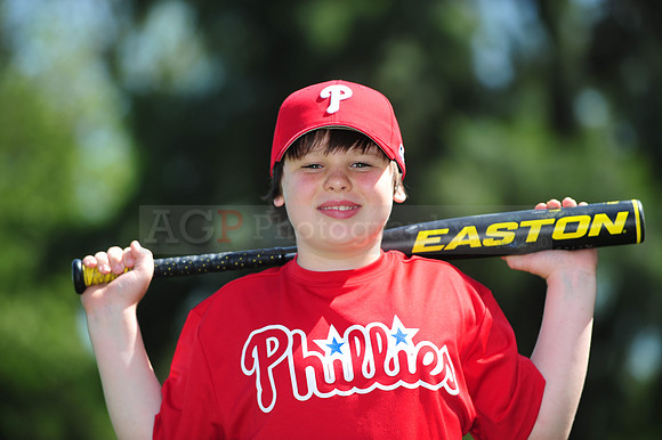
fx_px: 3676
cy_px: 220
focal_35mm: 200
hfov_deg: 10.3
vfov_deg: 6.9
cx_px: 331
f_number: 4.5
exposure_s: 1/800
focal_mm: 200
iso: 200
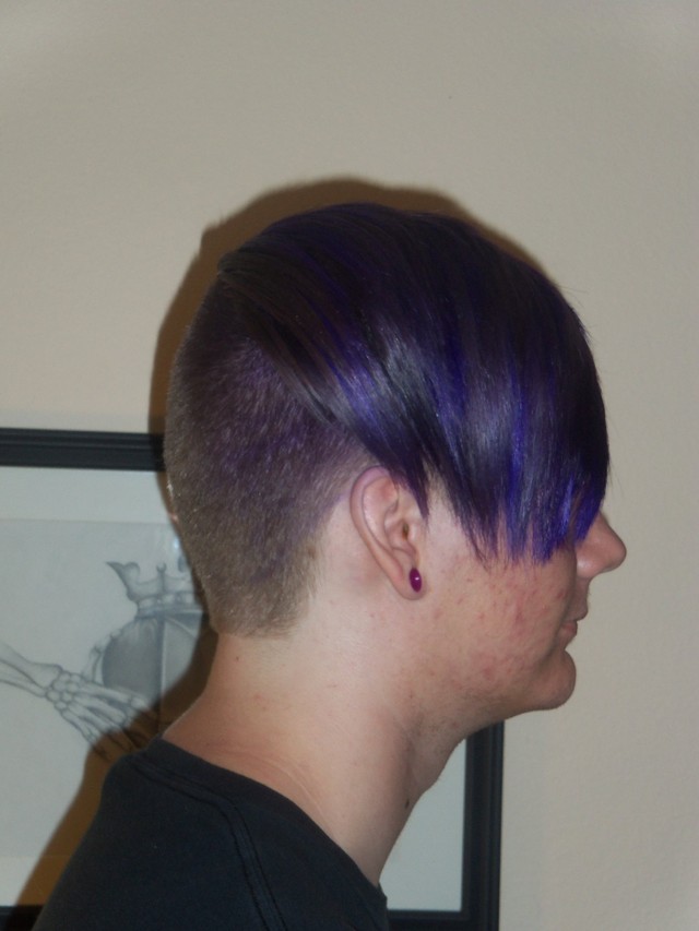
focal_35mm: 77
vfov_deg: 25.3
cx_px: 350
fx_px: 2073
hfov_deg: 19.1
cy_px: 466
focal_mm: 13.7
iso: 100
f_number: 5
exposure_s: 1/80
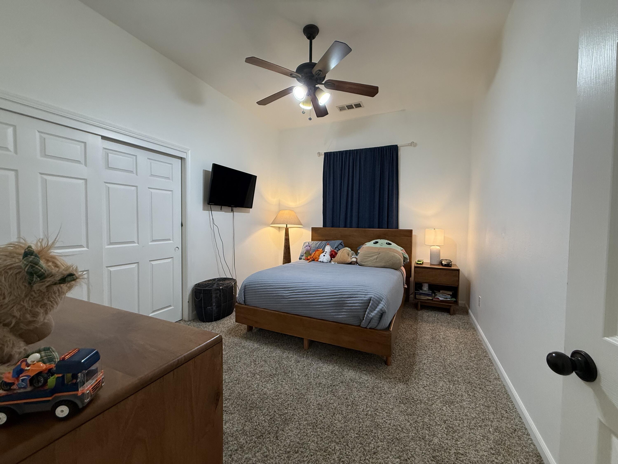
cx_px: 309
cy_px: 232
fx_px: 250
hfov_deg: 102.1
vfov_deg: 85.7
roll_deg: -1.1
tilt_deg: -2.7
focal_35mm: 14
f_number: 2.2
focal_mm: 2.22
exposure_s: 1/60
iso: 200
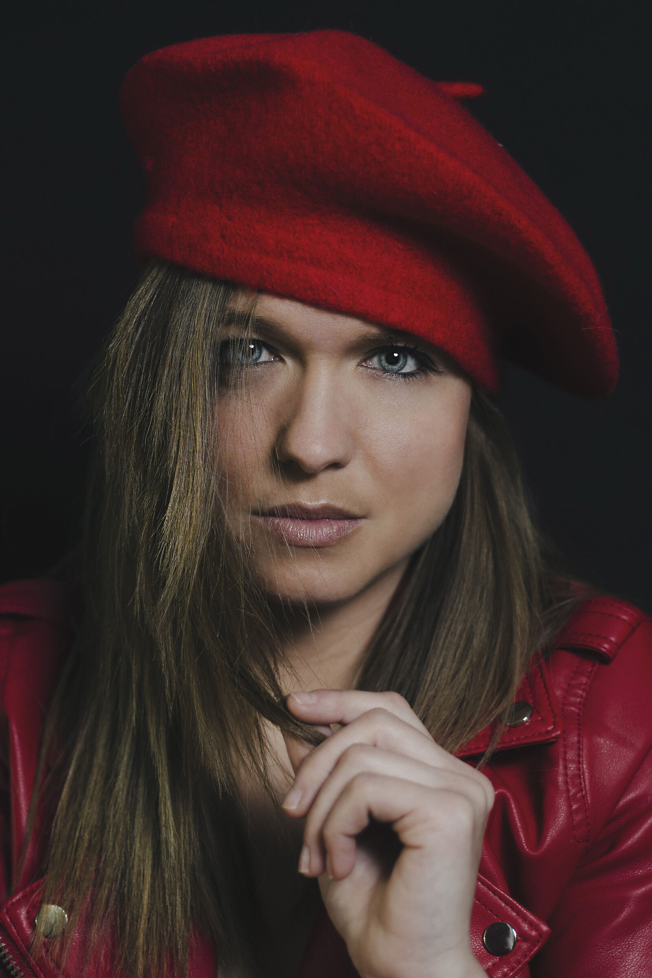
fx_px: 2445
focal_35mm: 90
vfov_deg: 22.6
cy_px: 489
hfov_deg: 15.2
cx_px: 326
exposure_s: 1/100
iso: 250
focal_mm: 60
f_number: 3.2
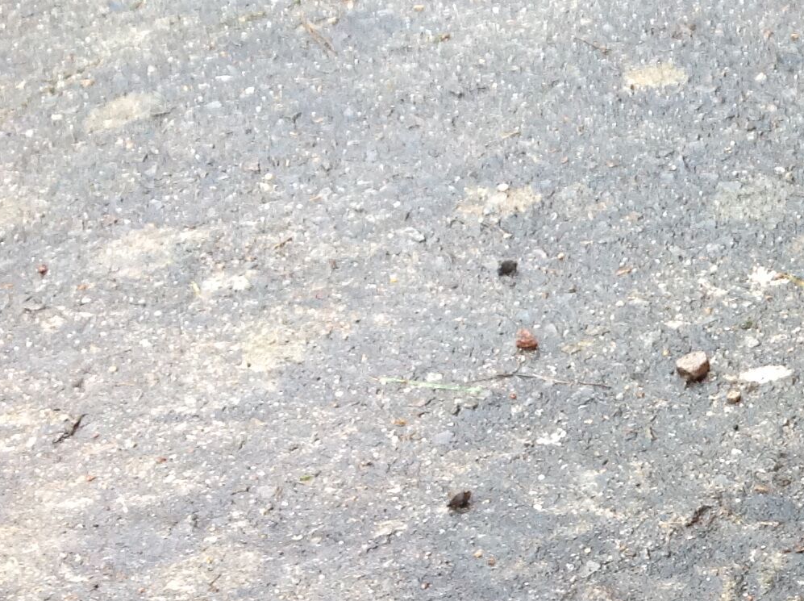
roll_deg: +1.9
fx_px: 2111
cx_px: 994
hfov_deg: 20.1
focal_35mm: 91
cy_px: 534
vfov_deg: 16.0
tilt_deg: -36.9
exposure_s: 1/15
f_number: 2.4
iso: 125
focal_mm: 4.28
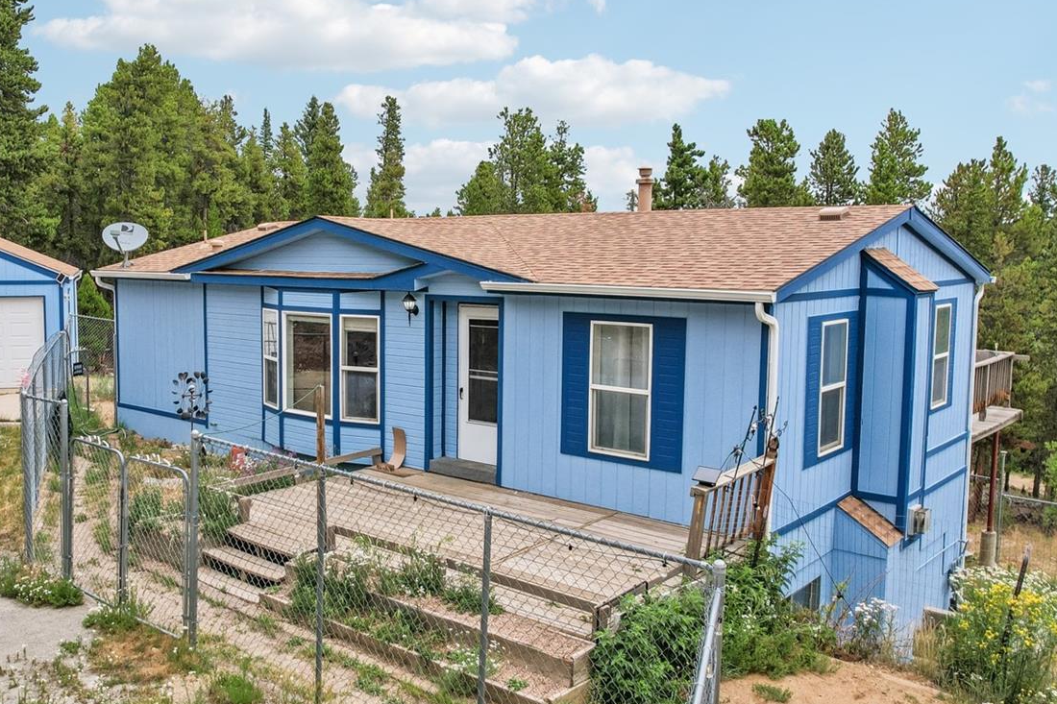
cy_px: 331
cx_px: 390
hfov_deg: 57.9
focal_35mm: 32
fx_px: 939
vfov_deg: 41.1
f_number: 2.8
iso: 120
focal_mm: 8.4
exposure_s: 1/400
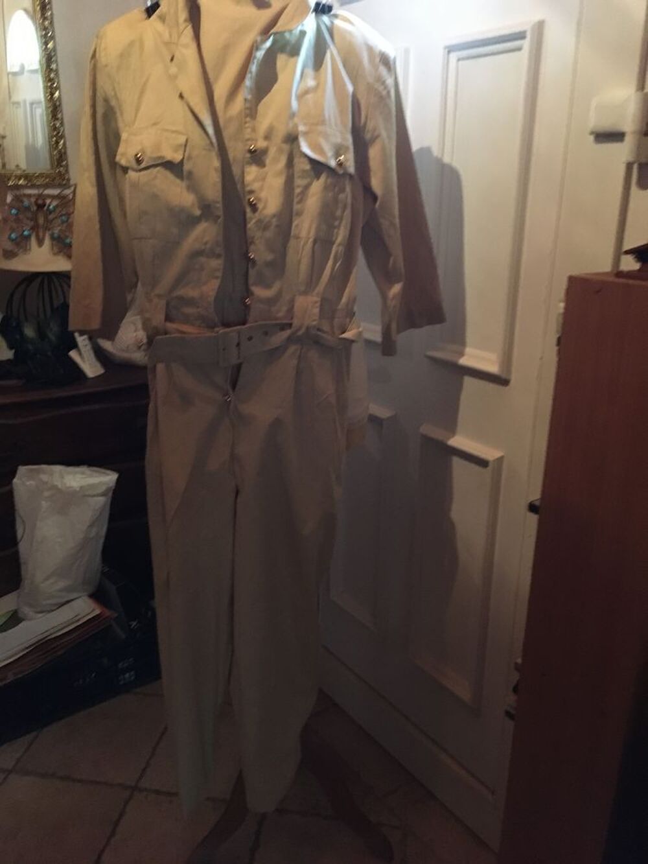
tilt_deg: -20.2
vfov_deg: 61.7
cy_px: 432
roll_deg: +0.5
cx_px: 324
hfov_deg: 48.2
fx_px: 724
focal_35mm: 29
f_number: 2.2
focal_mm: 4.15
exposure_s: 1/17
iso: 320
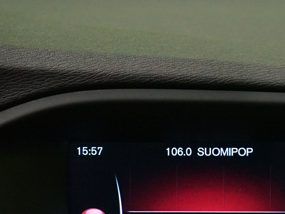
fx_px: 865
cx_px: 228
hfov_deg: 18.5
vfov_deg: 14.0
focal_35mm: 105
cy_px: 177
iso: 6400
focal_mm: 48
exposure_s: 1/60
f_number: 4.5
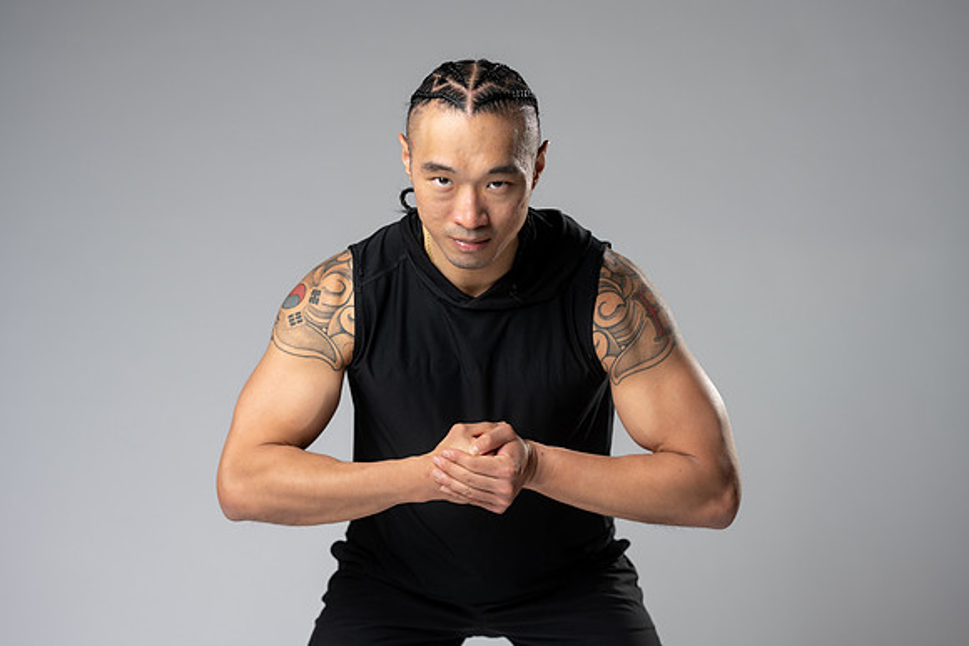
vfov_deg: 16.1
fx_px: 2288
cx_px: 484
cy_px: 323
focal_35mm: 85
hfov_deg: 23.9
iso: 200
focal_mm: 85
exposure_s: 1/160
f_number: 3.2
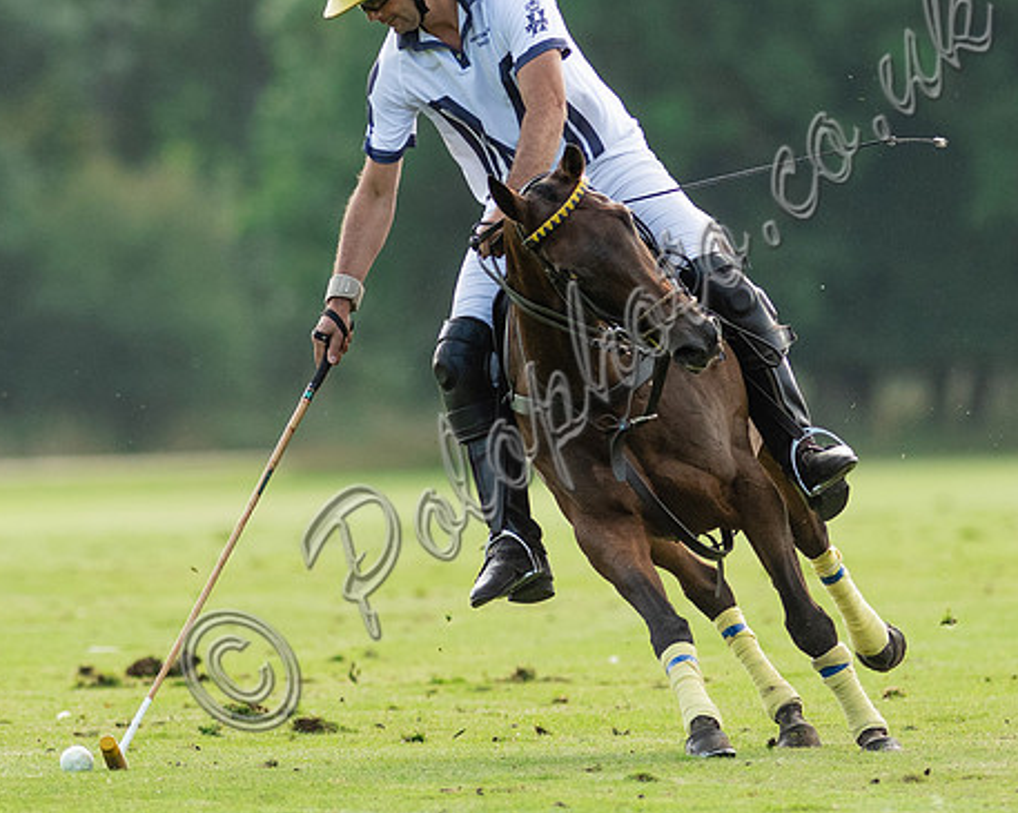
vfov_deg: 1.5
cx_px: 567
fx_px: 31073
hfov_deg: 1.9
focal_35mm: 1032
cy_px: 124
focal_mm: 300
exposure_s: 1/2500
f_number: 3.2
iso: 500
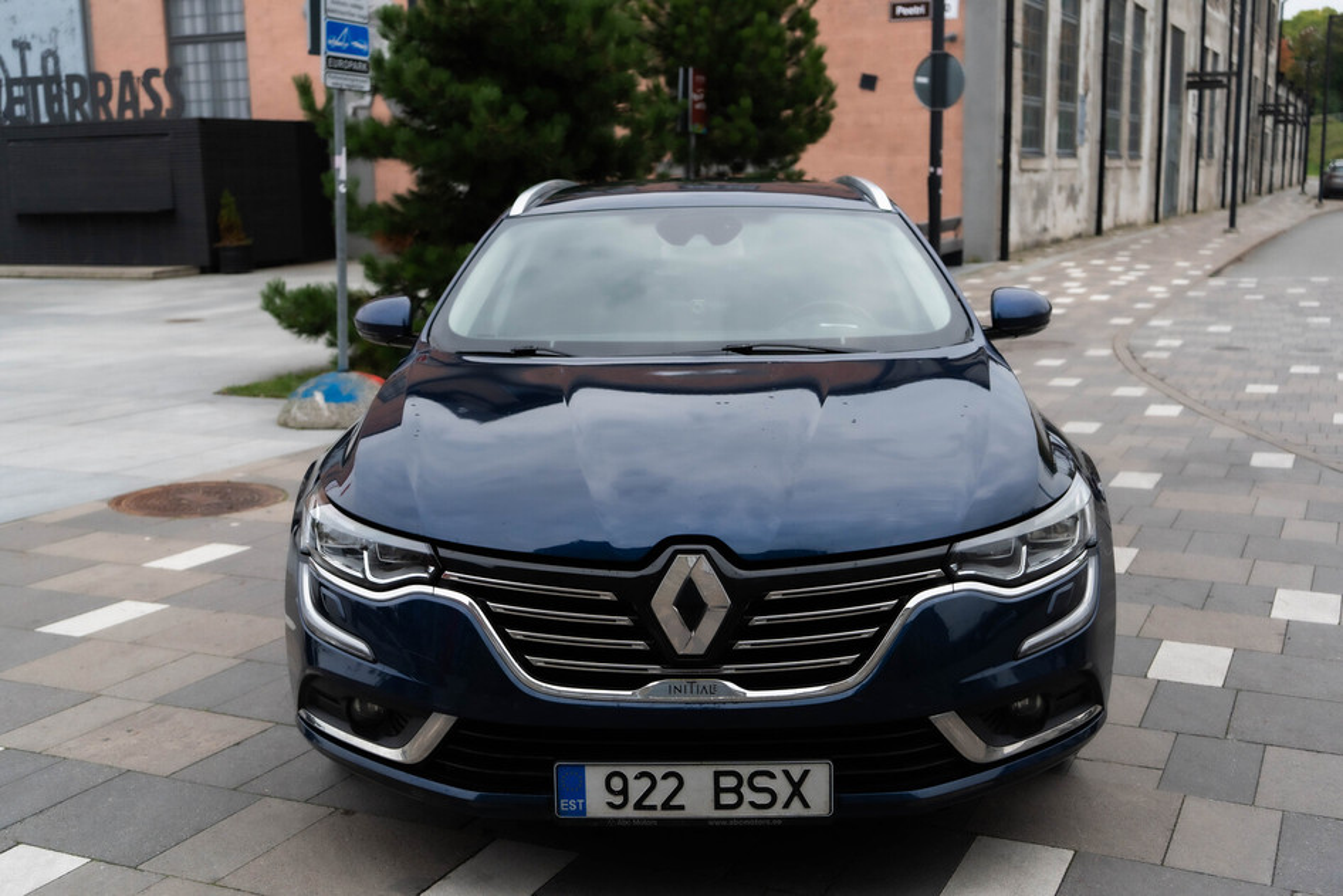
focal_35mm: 38
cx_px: 672
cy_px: 448
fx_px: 1418
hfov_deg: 50.7
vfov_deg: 35.1
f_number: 4
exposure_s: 1/2500
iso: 640
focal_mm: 38
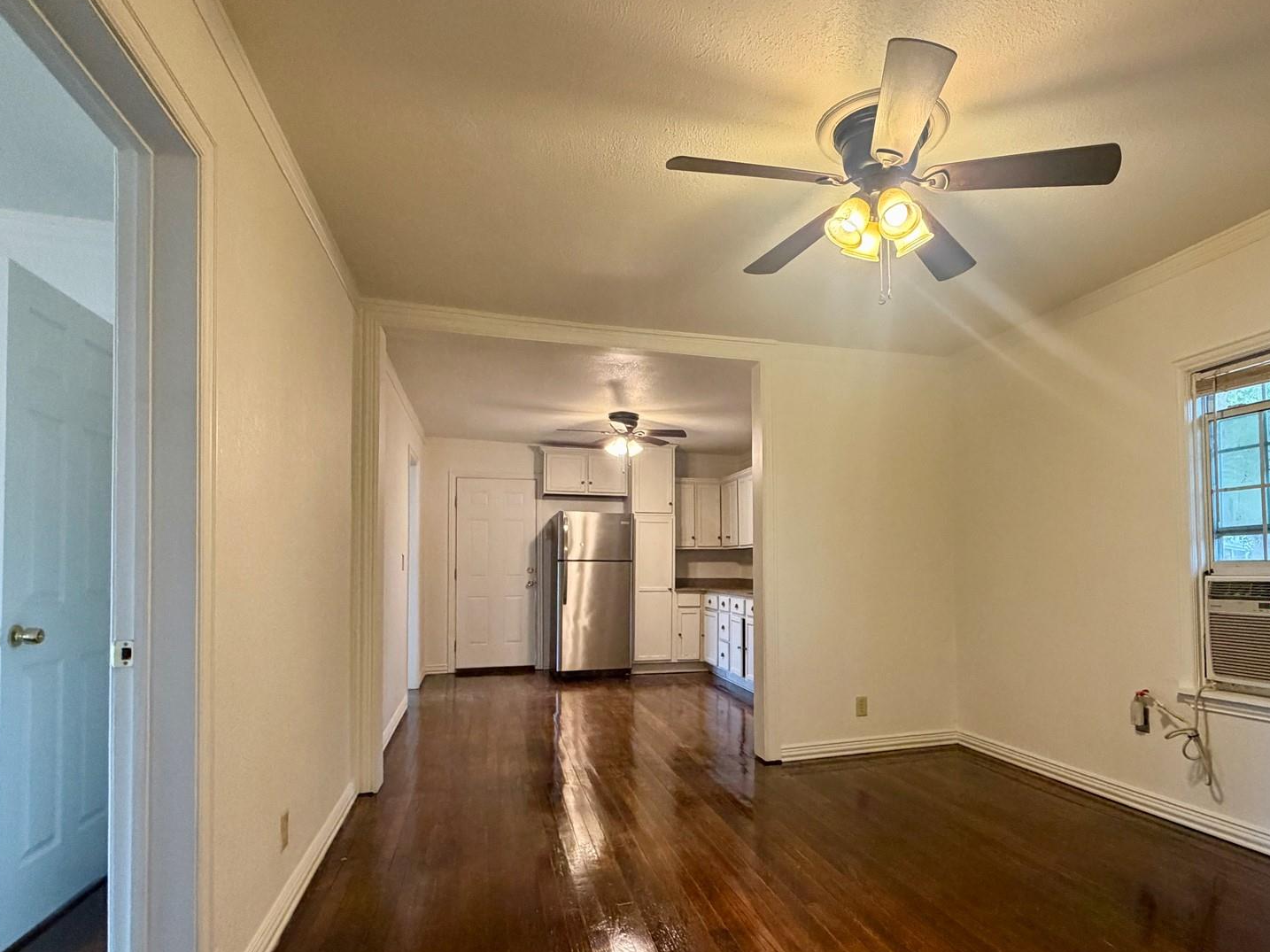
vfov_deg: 65.6
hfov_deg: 80.9
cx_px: 751
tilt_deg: +1.7
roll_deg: +1.1
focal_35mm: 20
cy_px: 546
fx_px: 734
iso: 320
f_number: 2.2
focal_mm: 2.22
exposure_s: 1/60
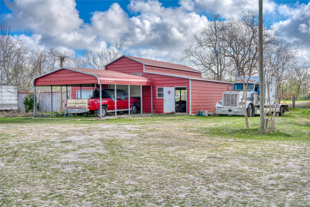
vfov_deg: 33.4
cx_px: 155
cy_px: 104
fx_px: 344
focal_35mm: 40
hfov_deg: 48.5
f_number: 8
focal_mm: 40
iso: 100
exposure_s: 1/200
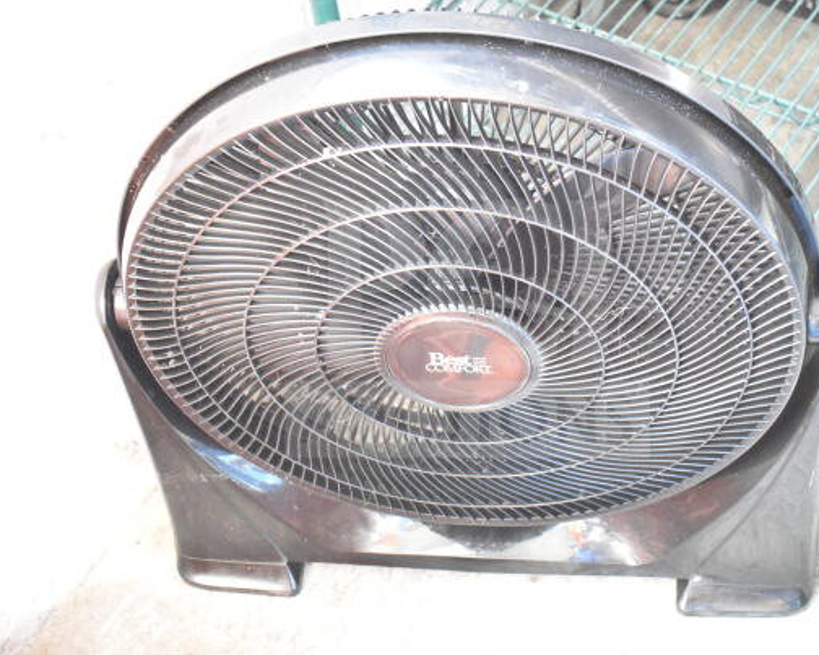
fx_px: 1406
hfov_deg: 32.4
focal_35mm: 58
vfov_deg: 26.2
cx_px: 466
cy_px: 329
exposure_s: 1/50
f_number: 4.5
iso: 11400
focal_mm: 34
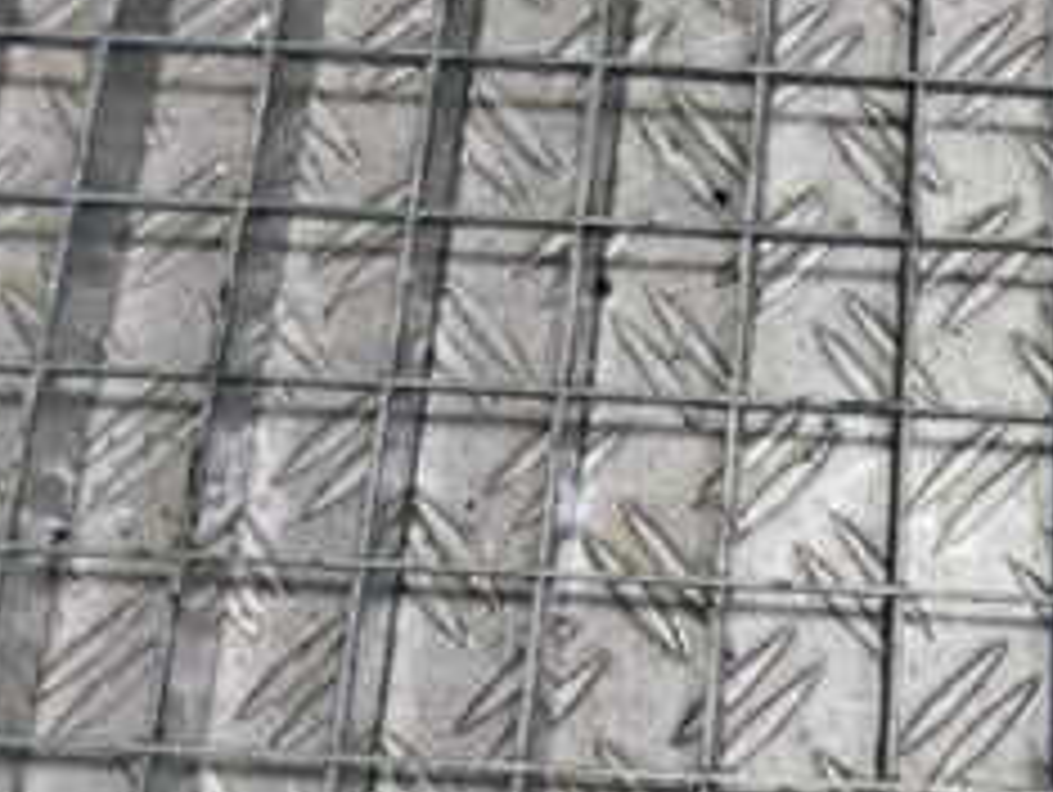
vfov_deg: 22.0
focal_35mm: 64
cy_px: -32
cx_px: 918
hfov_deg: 29.2
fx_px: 1949
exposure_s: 1/50
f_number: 1.8
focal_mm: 5.23
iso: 80
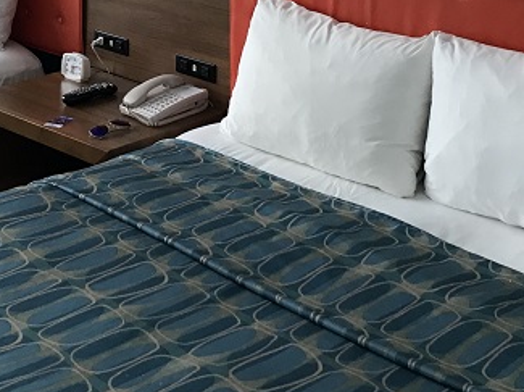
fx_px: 1043
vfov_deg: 20.1
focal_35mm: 69
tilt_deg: -8.6
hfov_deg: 28.1
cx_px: 202
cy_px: -63
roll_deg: -0.4
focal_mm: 3.99
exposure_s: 1/24
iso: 40
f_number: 1.8
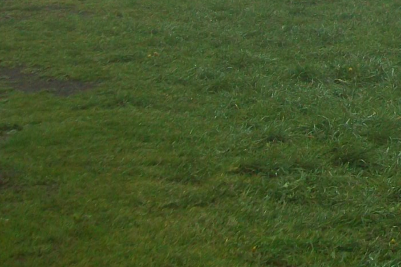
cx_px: 671
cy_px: -281
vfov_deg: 9.3
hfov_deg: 13.6
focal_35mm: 138
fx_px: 1537
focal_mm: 6
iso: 64
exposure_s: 1/320
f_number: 2.7
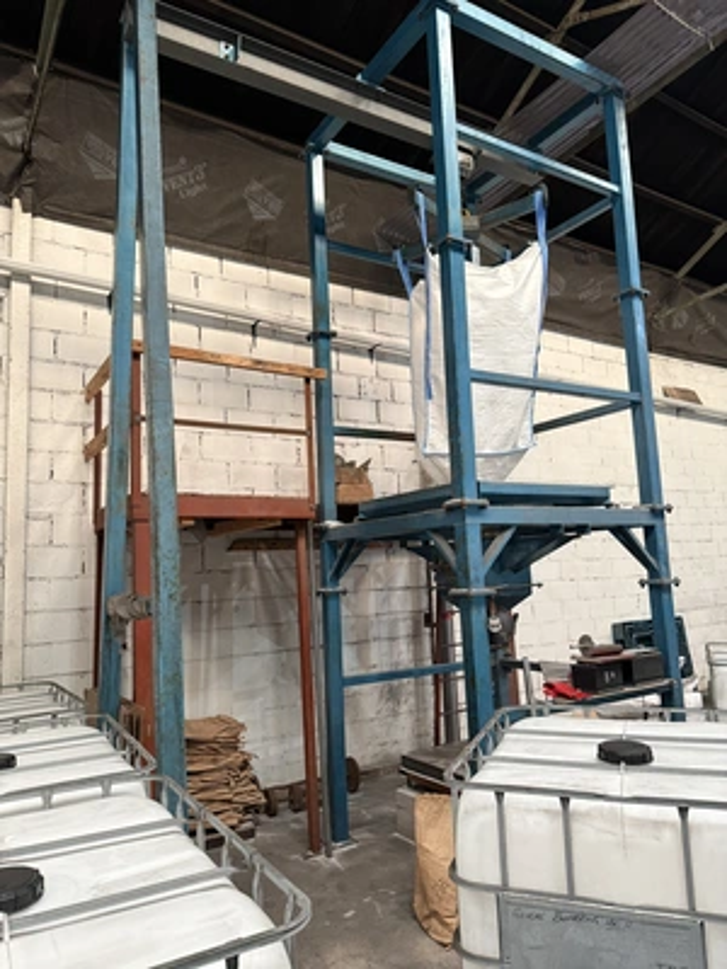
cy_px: 484
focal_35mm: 24
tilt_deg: +8.6
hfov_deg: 56.8
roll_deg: +2.0
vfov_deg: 71.6
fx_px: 672
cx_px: 364
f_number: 1.78
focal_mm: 6.76
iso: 400
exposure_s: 1/50
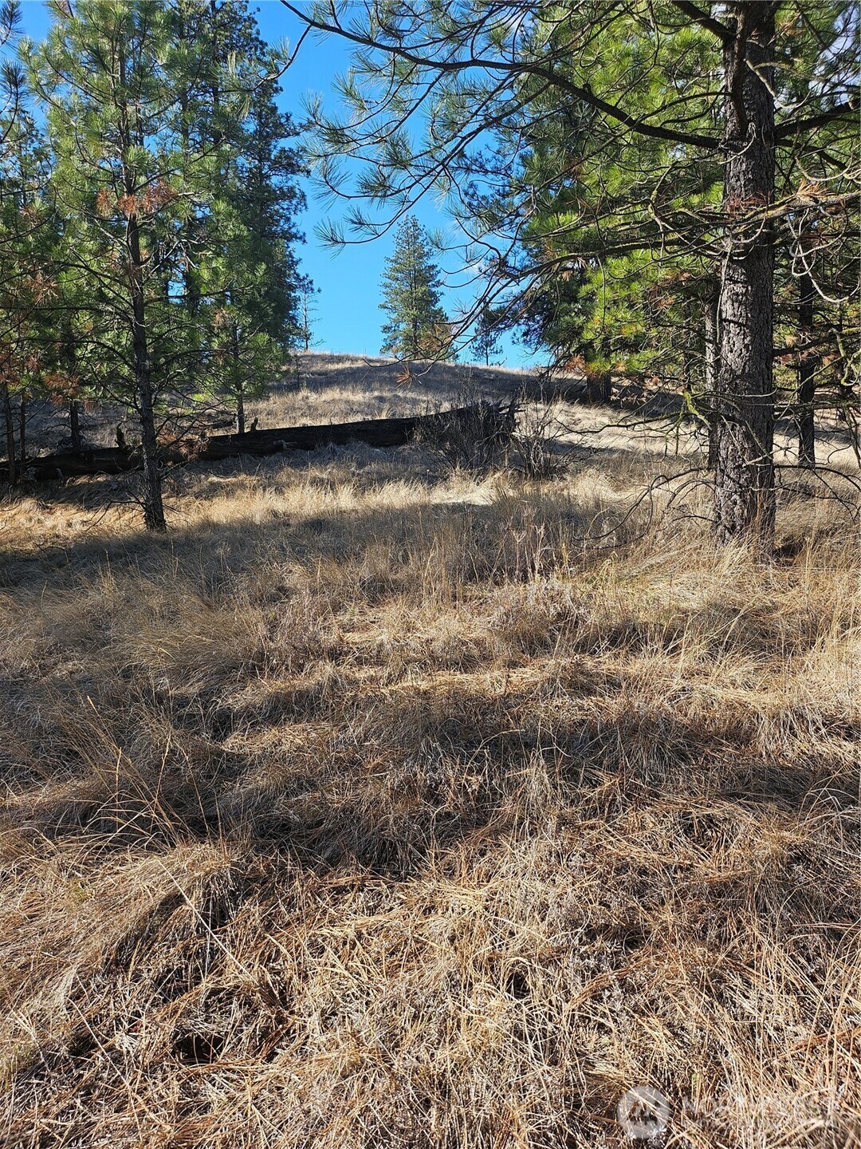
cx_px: 430
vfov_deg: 71.6
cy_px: 574
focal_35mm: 24
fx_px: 796
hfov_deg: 56.8
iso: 50
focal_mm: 5
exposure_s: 1/1343
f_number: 1.8
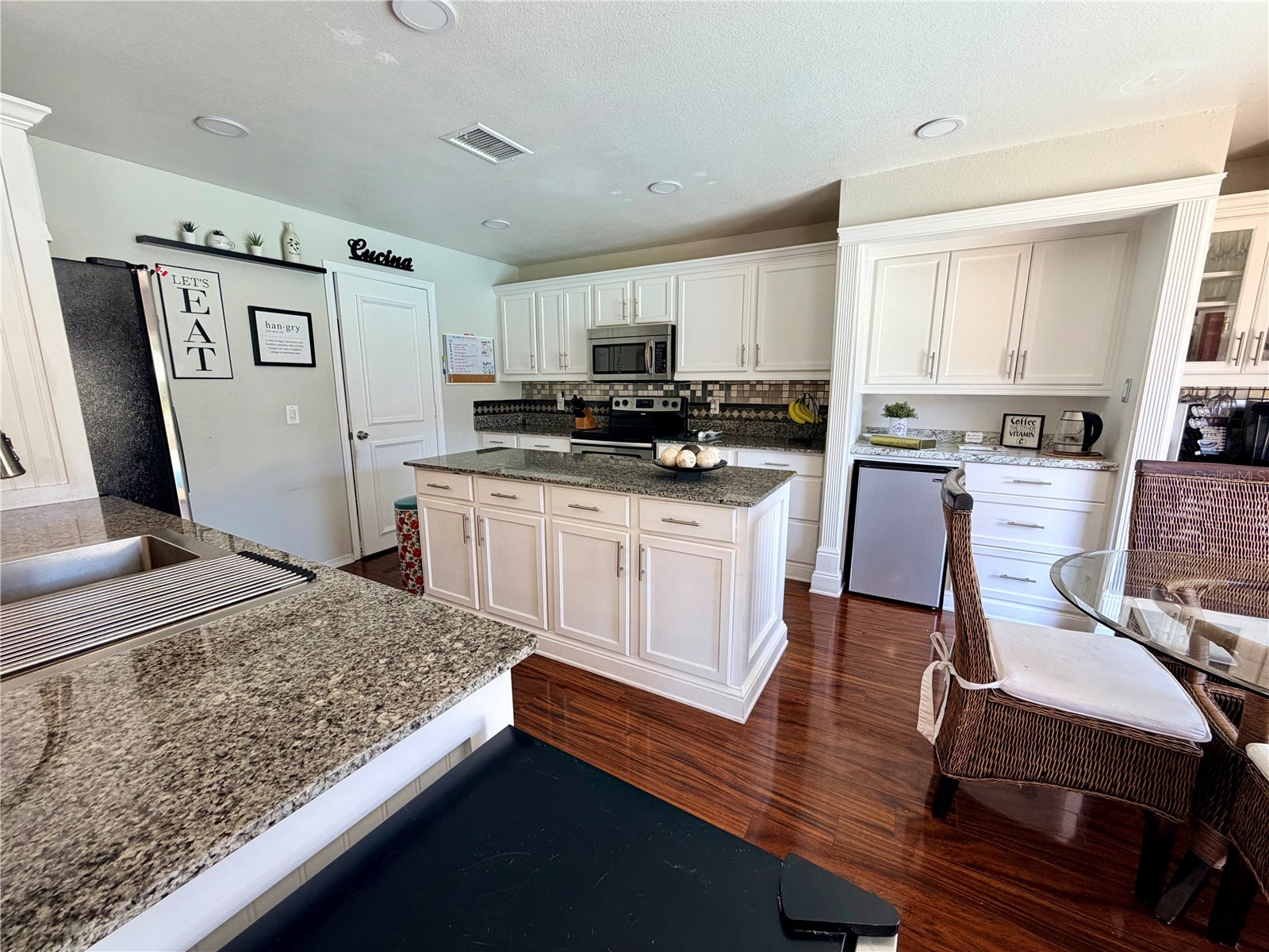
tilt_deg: -10.6
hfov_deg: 102.1
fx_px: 513
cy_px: 476
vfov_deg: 85.7
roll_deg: +0.2
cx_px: 634
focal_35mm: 14
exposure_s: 1/121
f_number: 2.2
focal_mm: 2.22
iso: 125
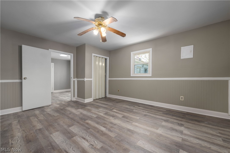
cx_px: 115
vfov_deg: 81.1
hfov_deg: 104.3
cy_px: 76
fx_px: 89
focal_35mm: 14
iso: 125
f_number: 9
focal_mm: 14
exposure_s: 1/60
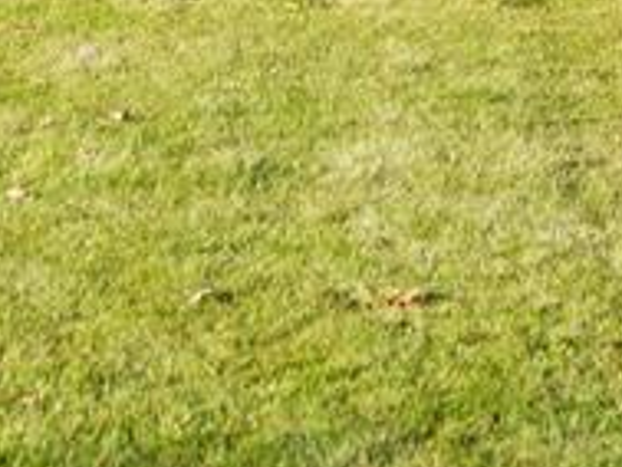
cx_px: 464
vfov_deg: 8.0
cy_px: -516
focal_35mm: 177
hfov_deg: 11.1
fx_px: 3182
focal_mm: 34
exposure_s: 1/500
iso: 100
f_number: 4
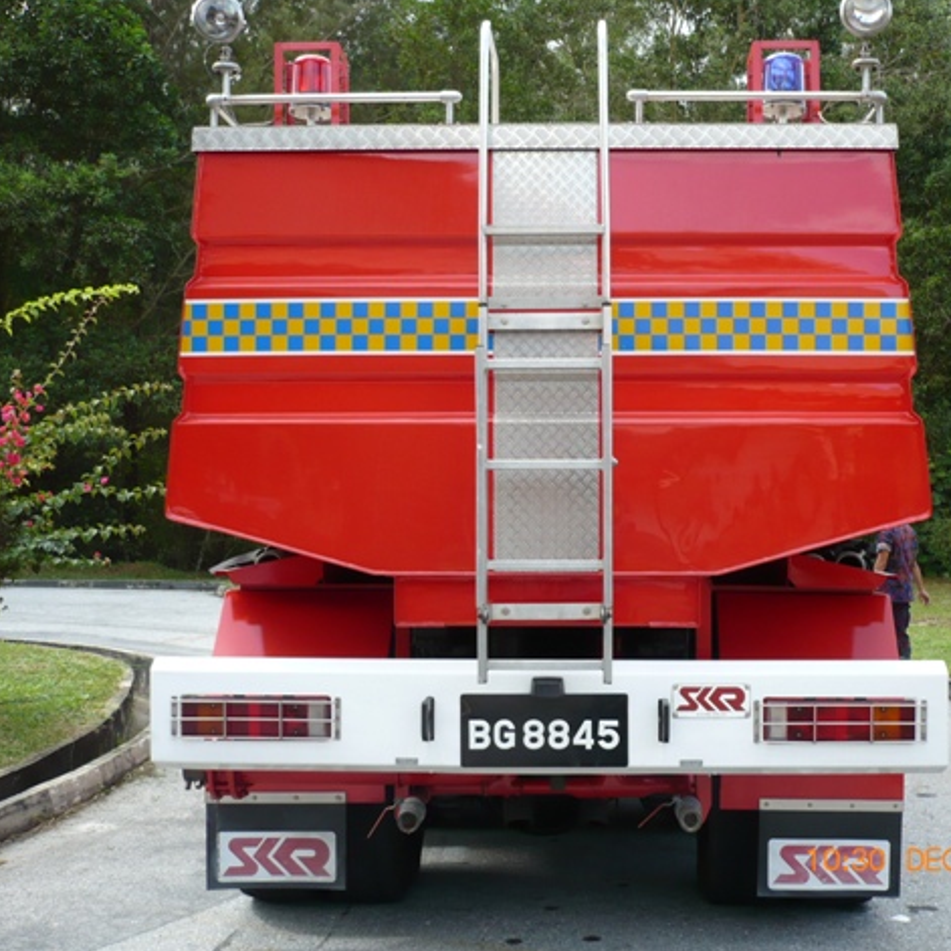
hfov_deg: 39.9
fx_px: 1305
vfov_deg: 40.0
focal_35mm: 42
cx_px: 541
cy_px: 470
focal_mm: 5.8
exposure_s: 1/250
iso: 100
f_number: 2.8
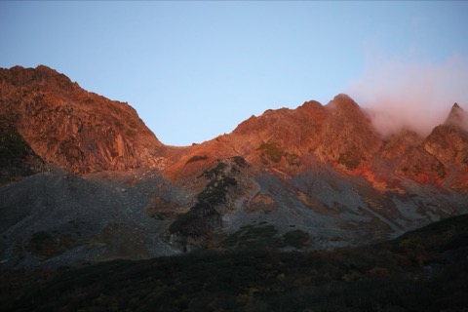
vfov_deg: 18.2
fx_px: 975
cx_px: 234
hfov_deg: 27.0
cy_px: 156
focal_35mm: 75
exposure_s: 1/60
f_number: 2.8
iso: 100
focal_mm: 50
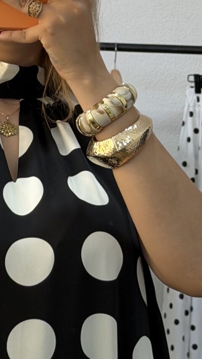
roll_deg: -2.0
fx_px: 1495
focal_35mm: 157
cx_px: -64
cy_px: 109
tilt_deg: -16.3
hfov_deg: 7.6
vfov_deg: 13.7
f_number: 1.78
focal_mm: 6.76
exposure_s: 1/96
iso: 64
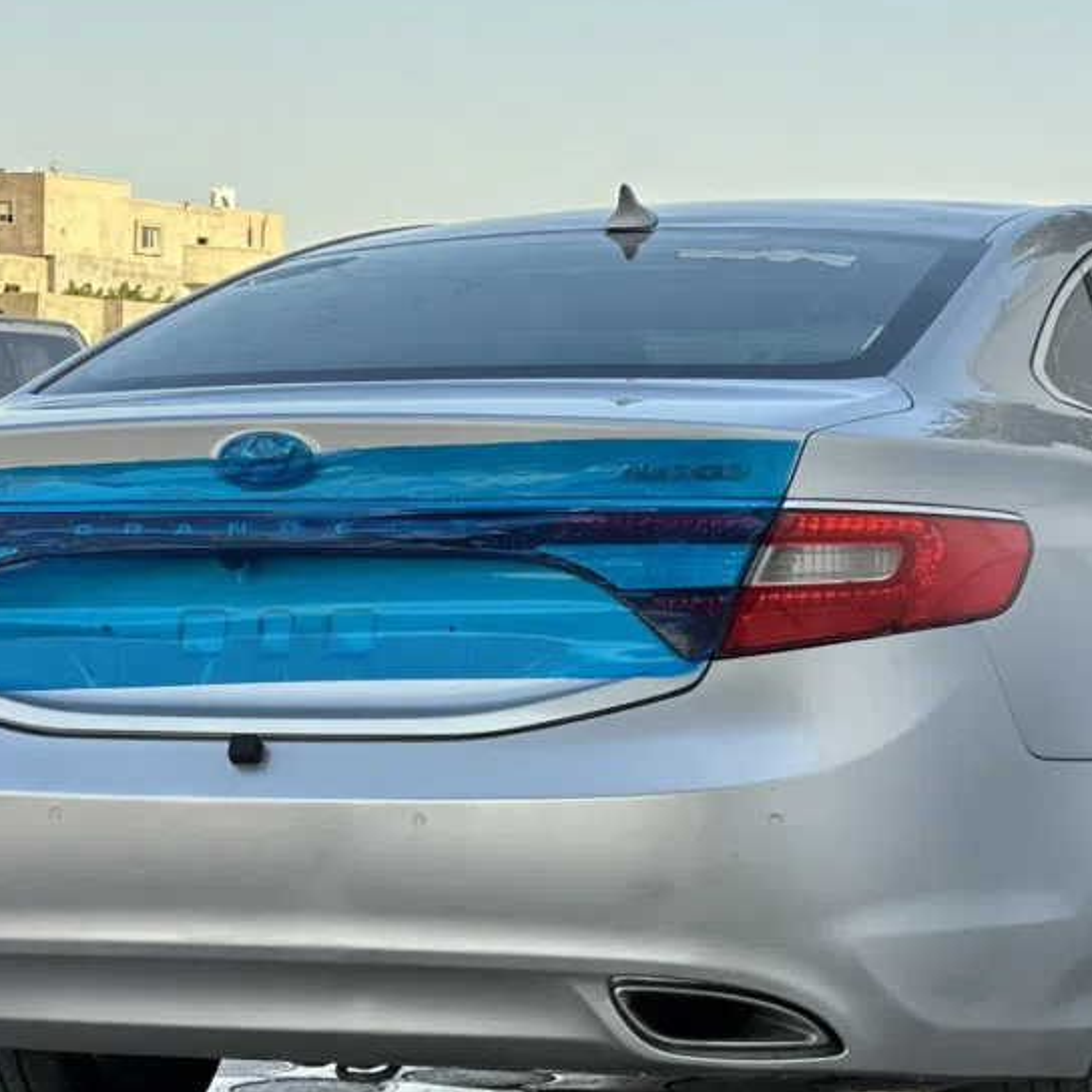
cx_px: 658
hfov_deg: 13.6
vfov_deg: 13.6
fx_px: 4568
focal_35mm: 128
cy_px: 648
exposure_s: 1/156
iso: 32
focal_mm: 9
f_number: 2.8
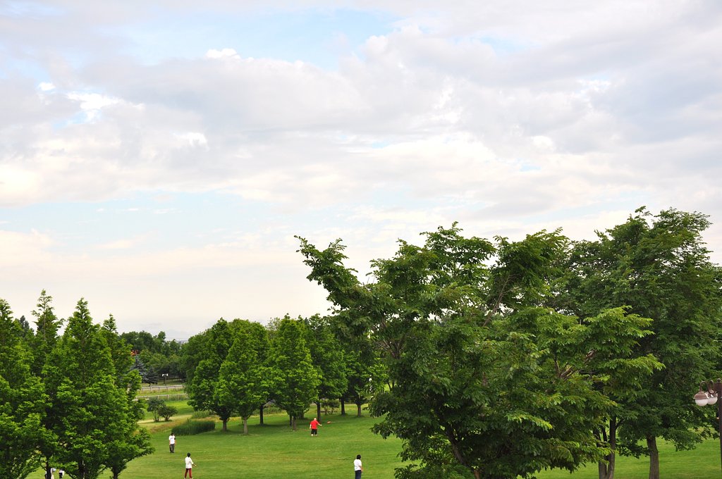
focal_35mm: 72
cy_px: 240
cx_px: 361
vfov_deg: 18.9
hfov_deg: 28.1
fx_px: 1442
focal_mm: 48
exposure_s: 1/250
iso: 200
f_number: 8
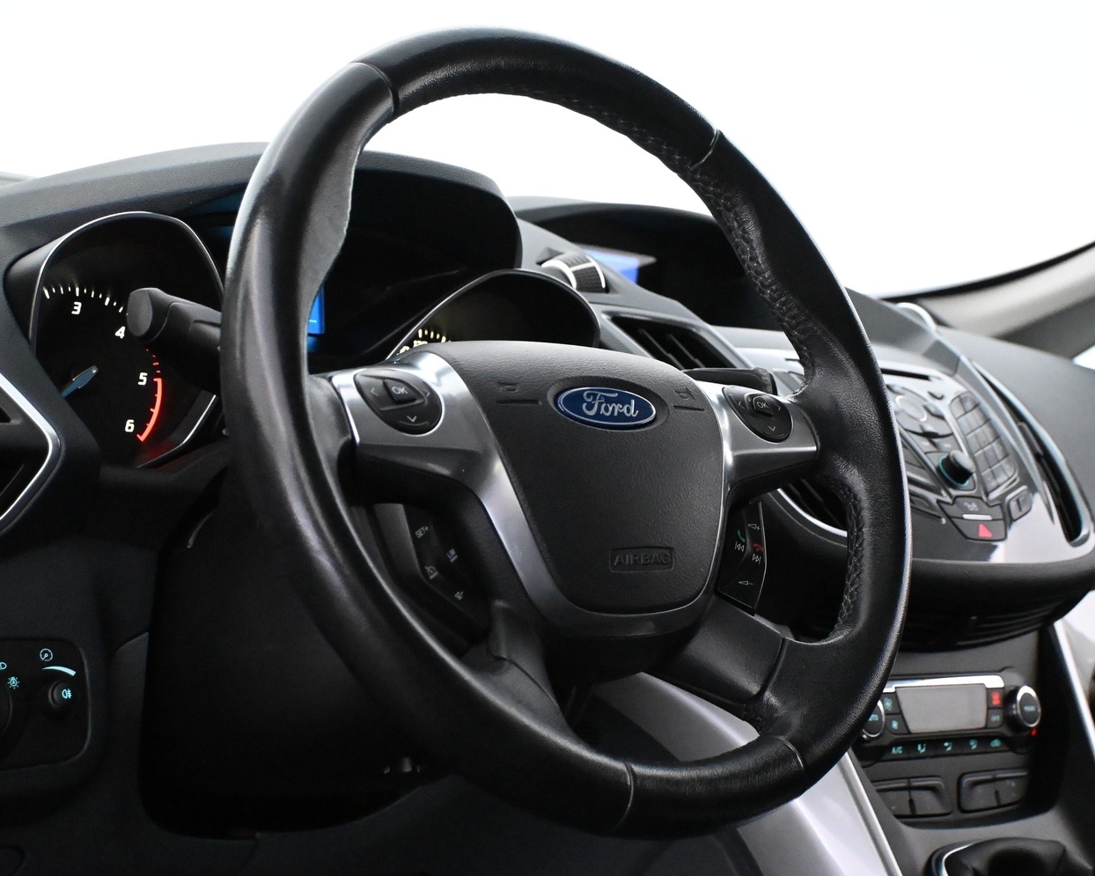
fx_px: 1812
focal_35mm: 56
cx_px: 602
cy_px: 433
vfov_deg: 27.2
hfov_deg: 33.6
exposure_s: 1/60
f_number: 4.8
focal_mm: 30.5
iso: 9000
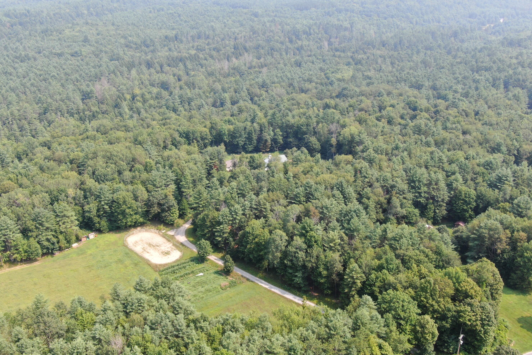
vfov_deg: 35.9
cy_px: 194
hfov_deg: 51.9
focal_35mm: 37
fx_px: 547
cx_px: 264
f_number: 3.3
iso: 100
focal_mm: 5.94
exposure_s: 1/400
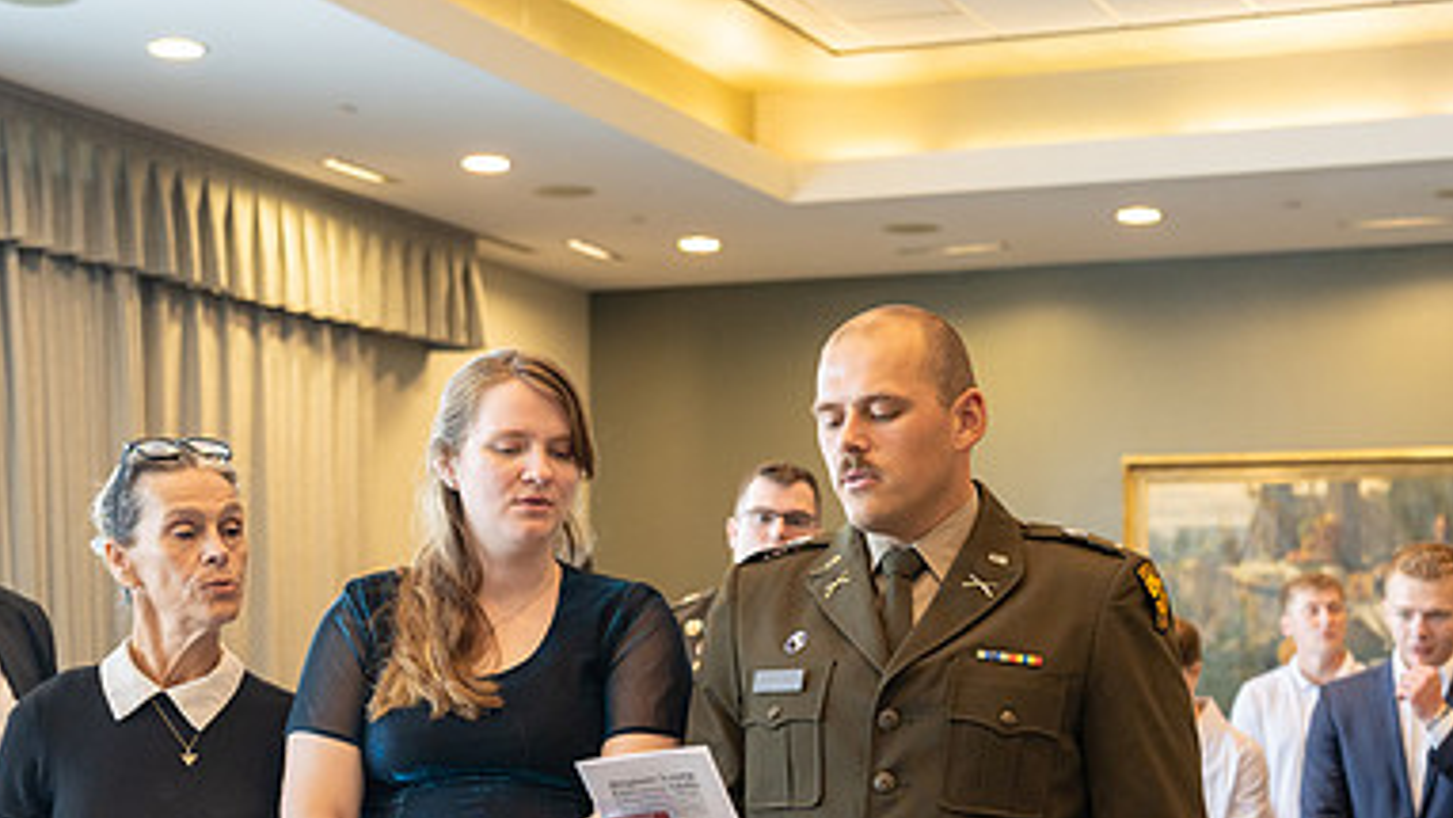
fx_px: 2659
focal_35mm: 69
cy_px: 709
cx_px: 771
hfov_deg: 30.6
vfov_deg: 17.3
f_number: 2.8
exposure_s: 1/125
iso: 200
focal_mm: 36
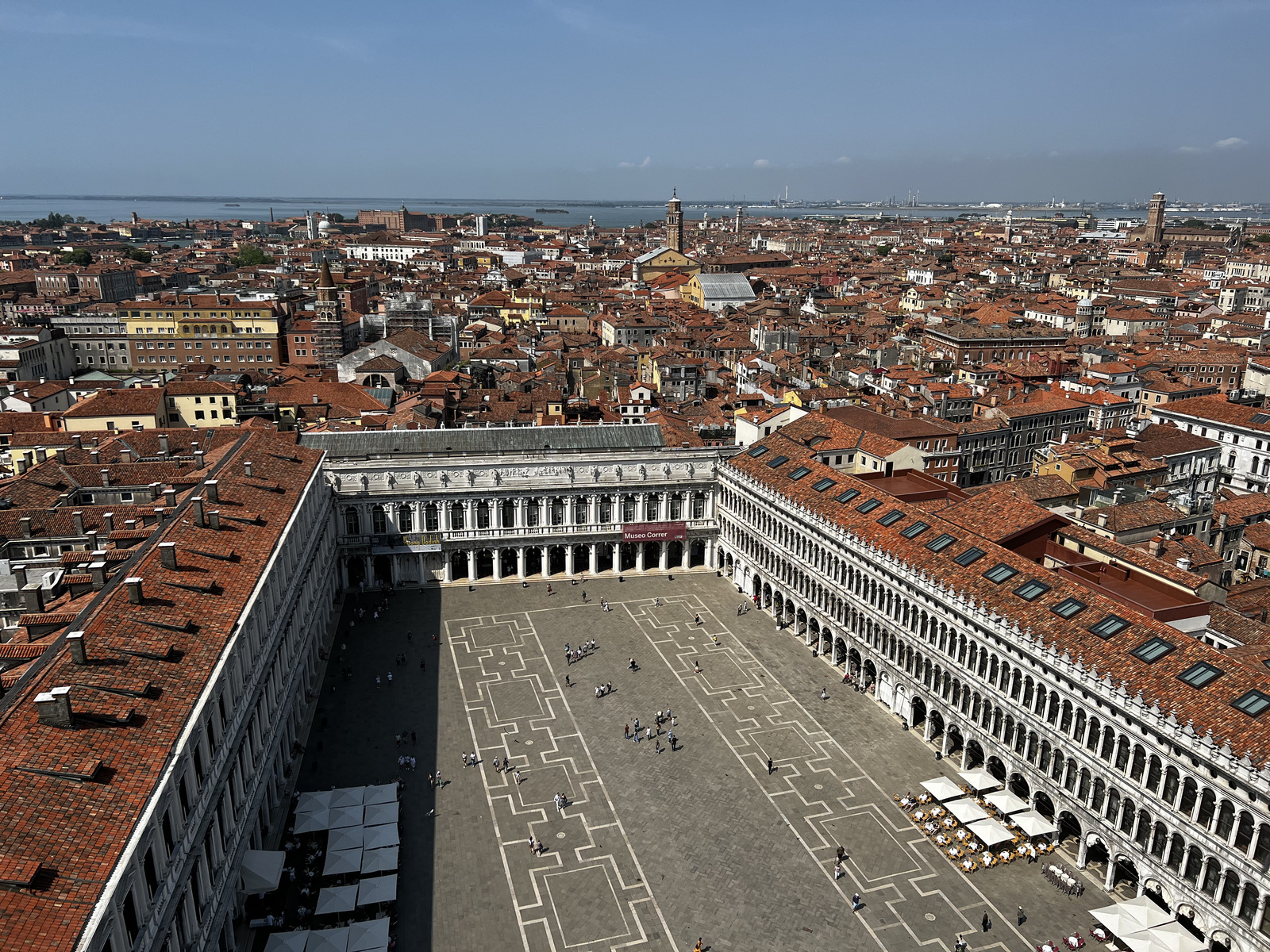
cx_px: 635
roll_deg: +0.0
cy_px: 476
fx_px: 954
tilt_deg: -16.7
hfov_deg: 67.3
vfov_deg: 53.1
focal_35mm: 26
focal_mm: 5.7
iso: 50
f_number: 1.5
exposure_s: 1/6579
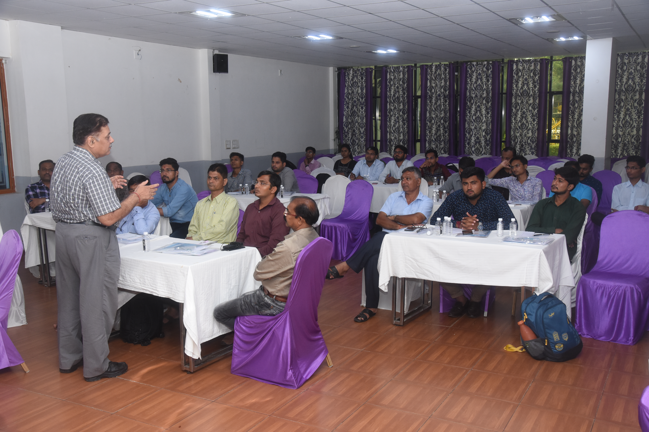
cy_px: 216
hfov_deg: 53.1
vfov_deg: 36.9
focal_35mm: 36
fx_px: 649
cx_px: 324
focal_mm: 24
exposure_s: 1/200
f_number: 5.6
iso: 1000
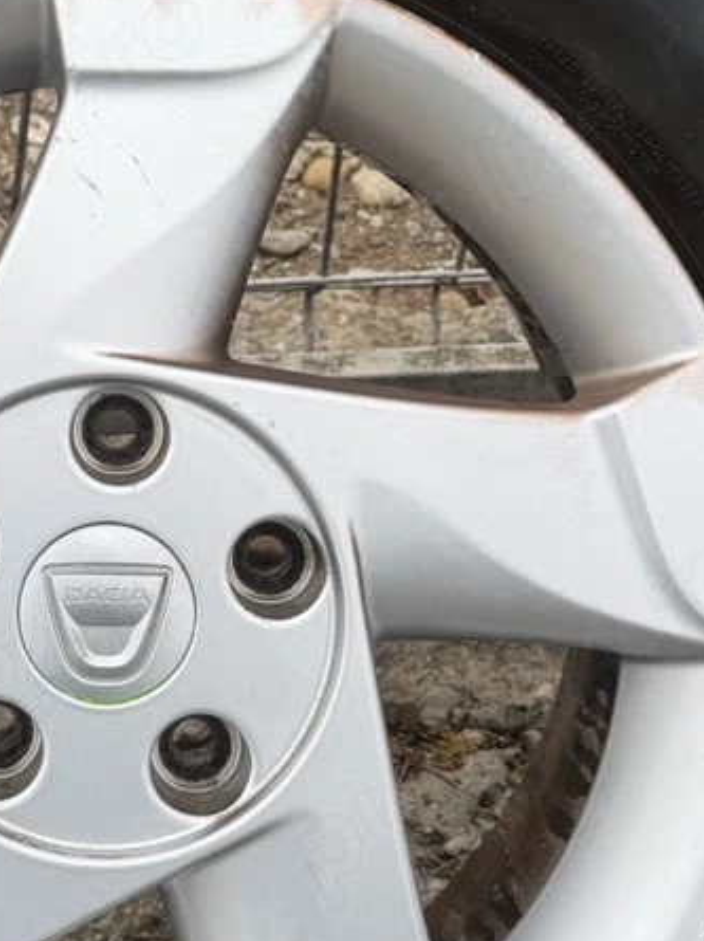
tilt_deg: -43.3
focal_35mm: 72
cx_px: 114
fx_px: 1955
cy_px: 247
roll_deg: -2.9
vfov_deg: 26.7
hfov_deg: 20.1
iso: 80
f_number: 1.78
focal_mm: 6.76
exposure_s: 1/1046
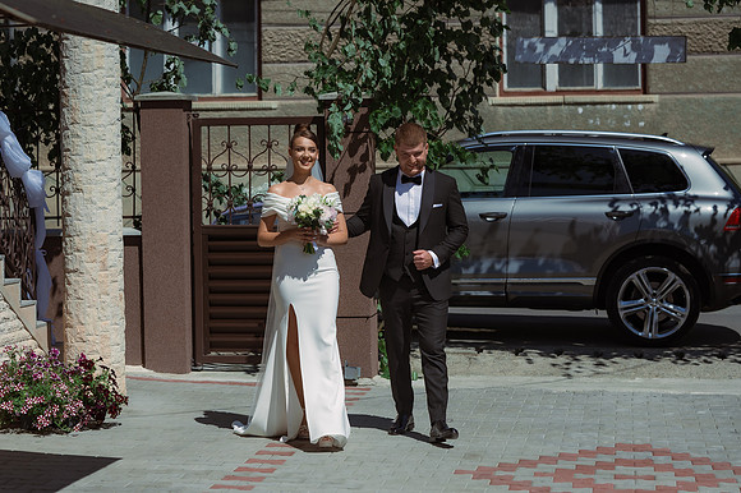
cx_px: 345
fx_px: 1869
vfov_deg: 15.0
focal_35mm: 91
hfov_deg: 22.4
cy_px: 230
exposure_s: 1/4000
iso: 125
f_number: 3.5
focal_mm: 85
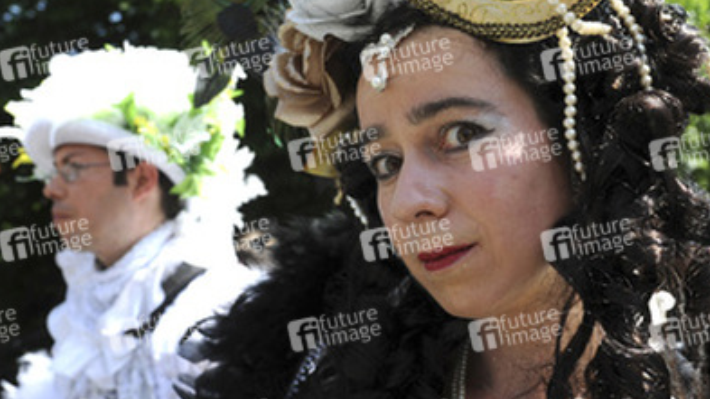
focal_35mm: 42
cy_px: 195
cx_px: 358
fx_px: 791
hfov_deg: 48.4
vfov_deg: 28.3
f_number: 8
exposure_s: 1/200
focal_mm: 35
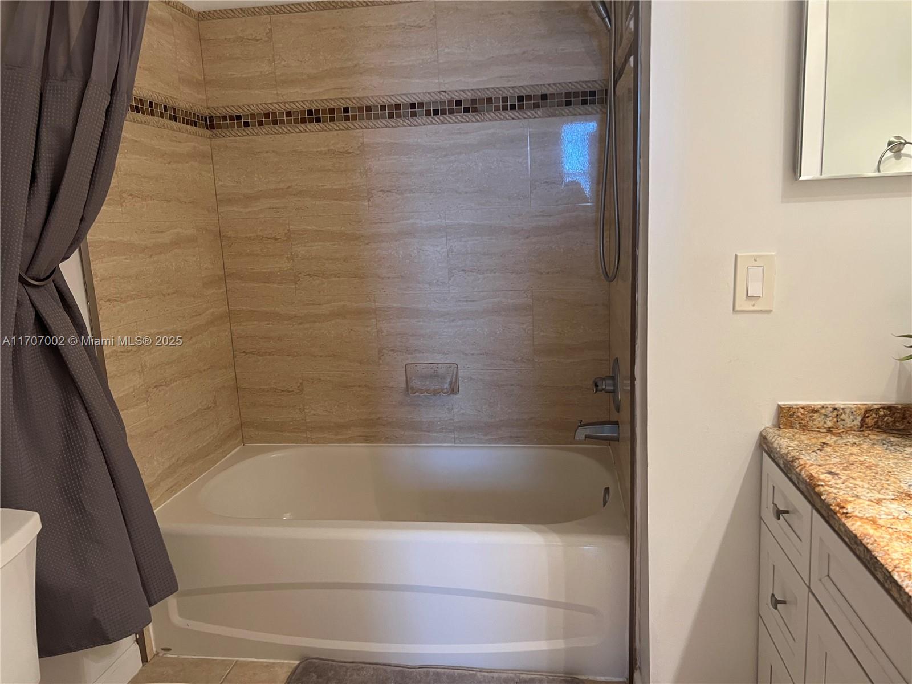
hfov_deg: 67.3
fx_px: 685
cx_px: 456
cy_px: 342
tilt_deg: -12.3
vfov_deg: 53.1
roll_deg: +2.9
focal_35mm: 26
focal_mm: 5.7
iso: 160
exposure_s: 1/60
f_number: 1.5
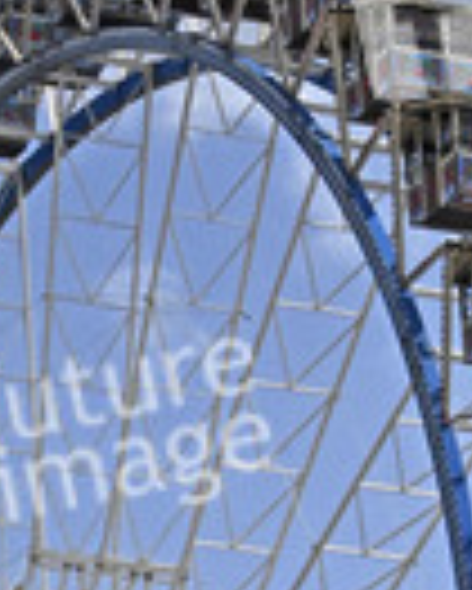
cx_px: 173
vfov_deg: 6.6
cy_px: 671
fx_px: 5110
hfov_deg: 5.3
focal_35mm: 293
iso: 4000
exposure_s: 1/5000
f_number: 18
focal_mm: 68
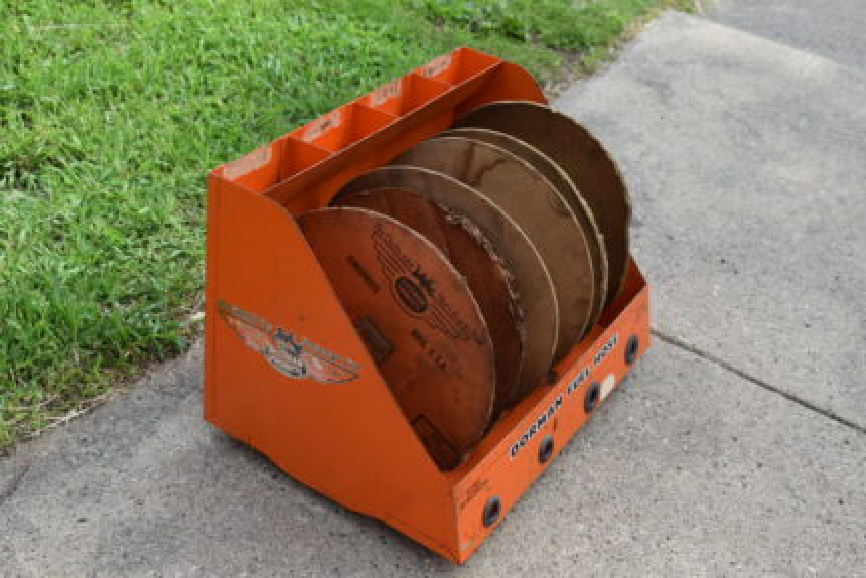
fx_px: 1083
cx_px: 433
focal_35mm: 45
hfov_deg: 43.6
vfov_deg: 29.9
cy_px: 289
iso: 140
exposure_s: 1/250
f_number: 8
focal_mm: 30
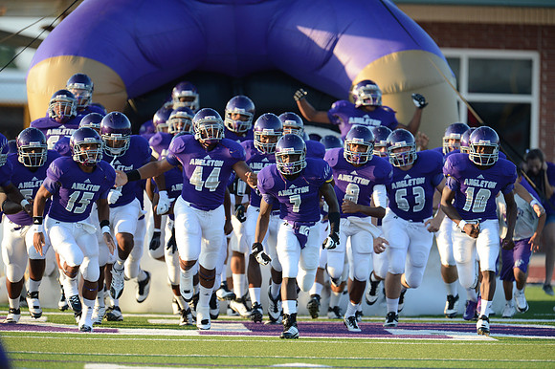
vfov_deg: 2.5
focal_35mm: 550
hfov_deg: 3.8
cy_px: 184
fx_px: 8474
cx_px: 278
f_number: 4
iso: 800
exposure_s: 1/1000
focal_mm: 550
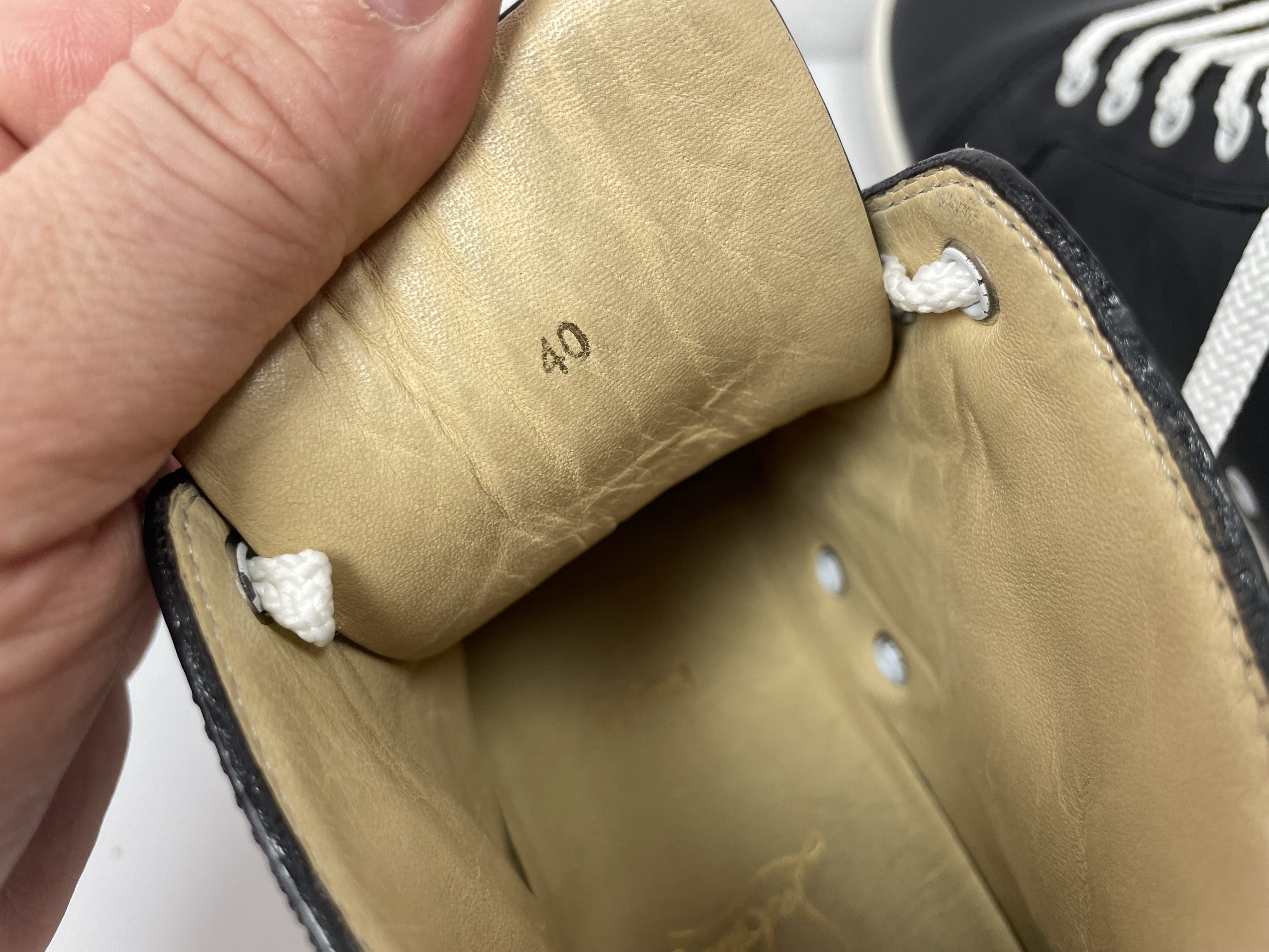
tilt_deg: -55.3
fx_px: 953
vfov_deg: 53.1
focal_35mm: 26
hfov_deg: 67.3
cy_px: 476
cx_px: 634
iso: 64
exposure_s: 1/121
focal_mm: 4.2
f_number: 1.6
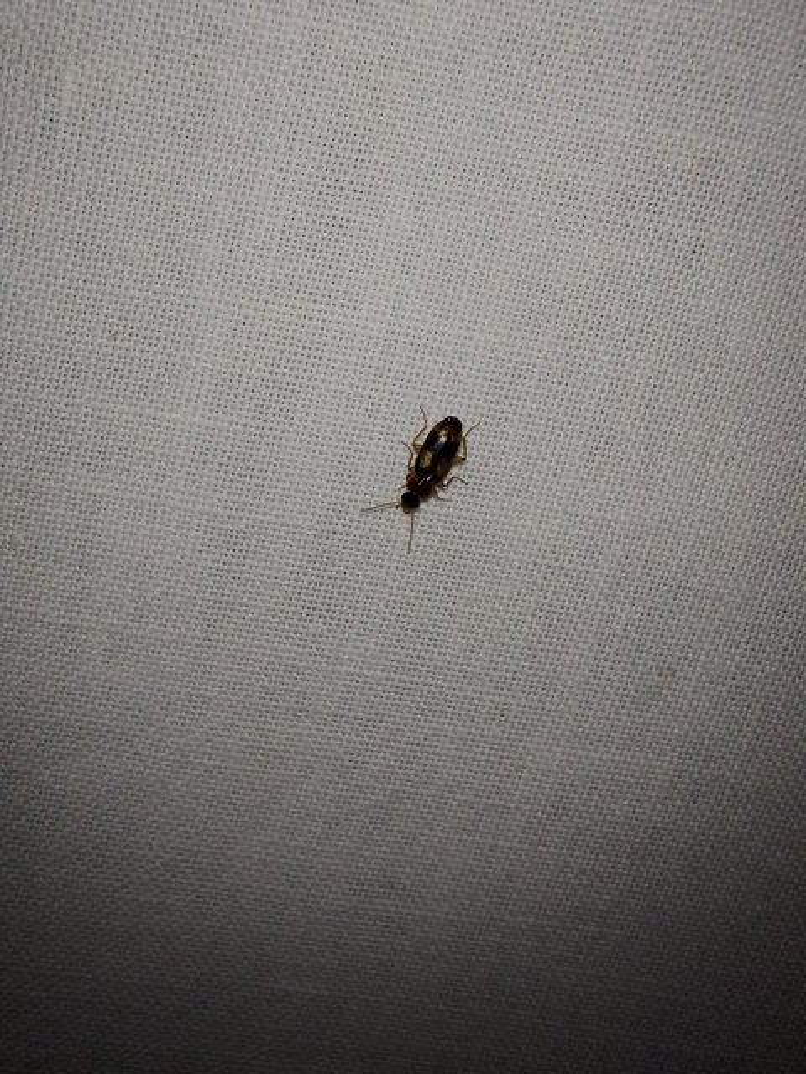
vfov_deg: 69.4
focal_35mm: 25
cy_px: 537
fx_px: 776
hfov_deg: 54.9
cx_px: 403
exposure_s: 1/721
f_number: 2.4
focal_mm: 2.13
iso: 50
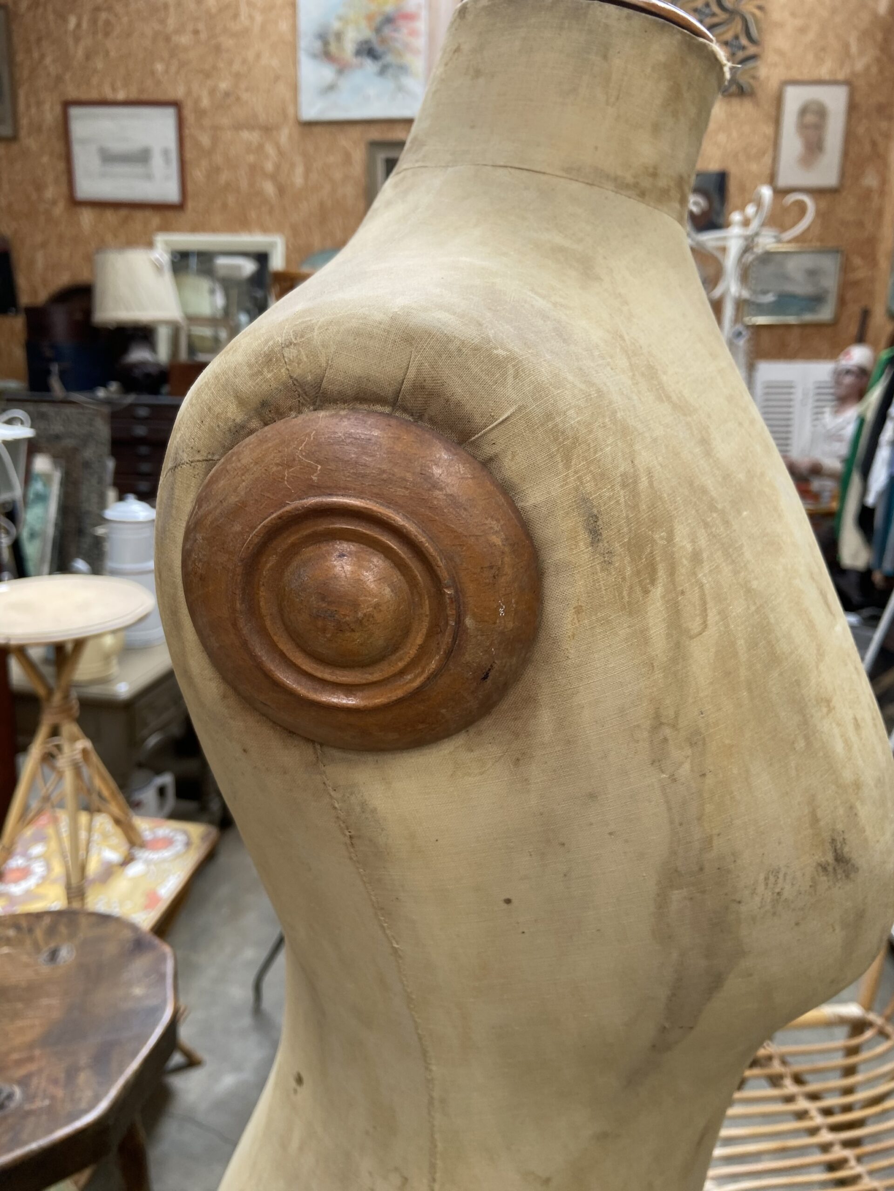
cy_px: 596
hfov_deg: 53.1
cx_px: 447
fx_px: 895
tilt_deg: -11.4
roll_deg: +0.5
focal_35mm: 26
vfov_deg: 67.3
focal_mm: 4.25
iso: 50
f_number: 1.8
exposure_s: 1/122
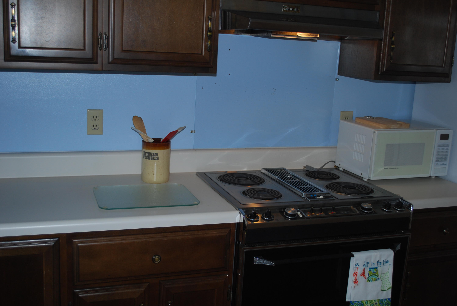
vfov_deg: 34.3
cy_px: 153
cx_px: 228
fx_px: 496
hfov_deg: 49.5
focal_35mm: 39
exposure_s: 1/60
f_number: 4.5
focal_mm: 26
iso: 200
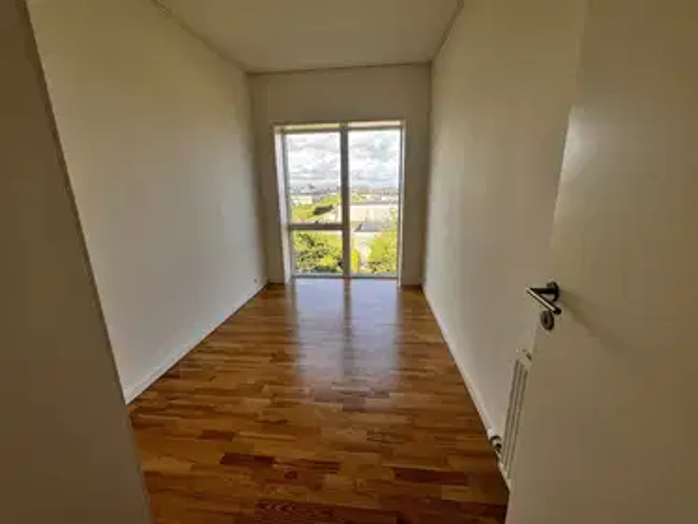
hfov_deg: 106.2
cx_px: 349
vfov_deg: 89.9
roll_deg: +0.9
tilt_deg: -14.1
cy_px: 262
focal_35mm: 13
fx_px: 262
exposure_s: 1/348
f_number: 1.8
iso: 32
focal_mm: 1.57
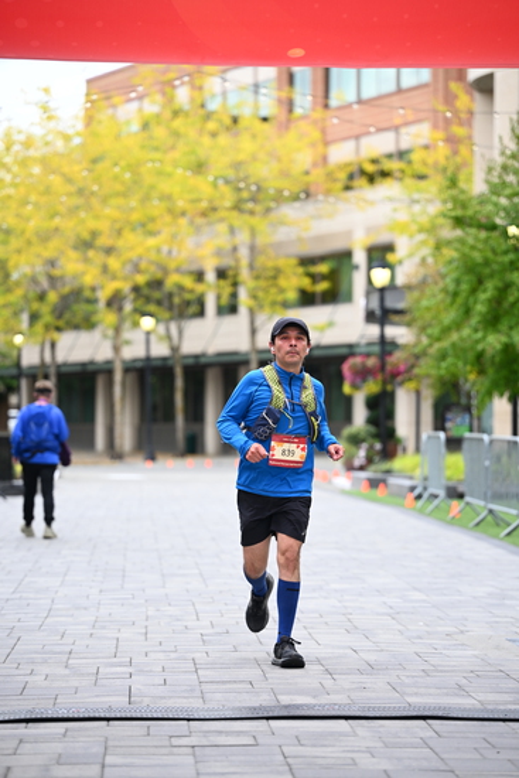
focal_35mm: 120
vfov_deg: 17.1
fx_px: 2593
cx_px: 260
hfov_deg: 11.4
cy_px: 389
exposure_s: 1/1250
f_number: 2.8
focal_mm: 120
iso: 640
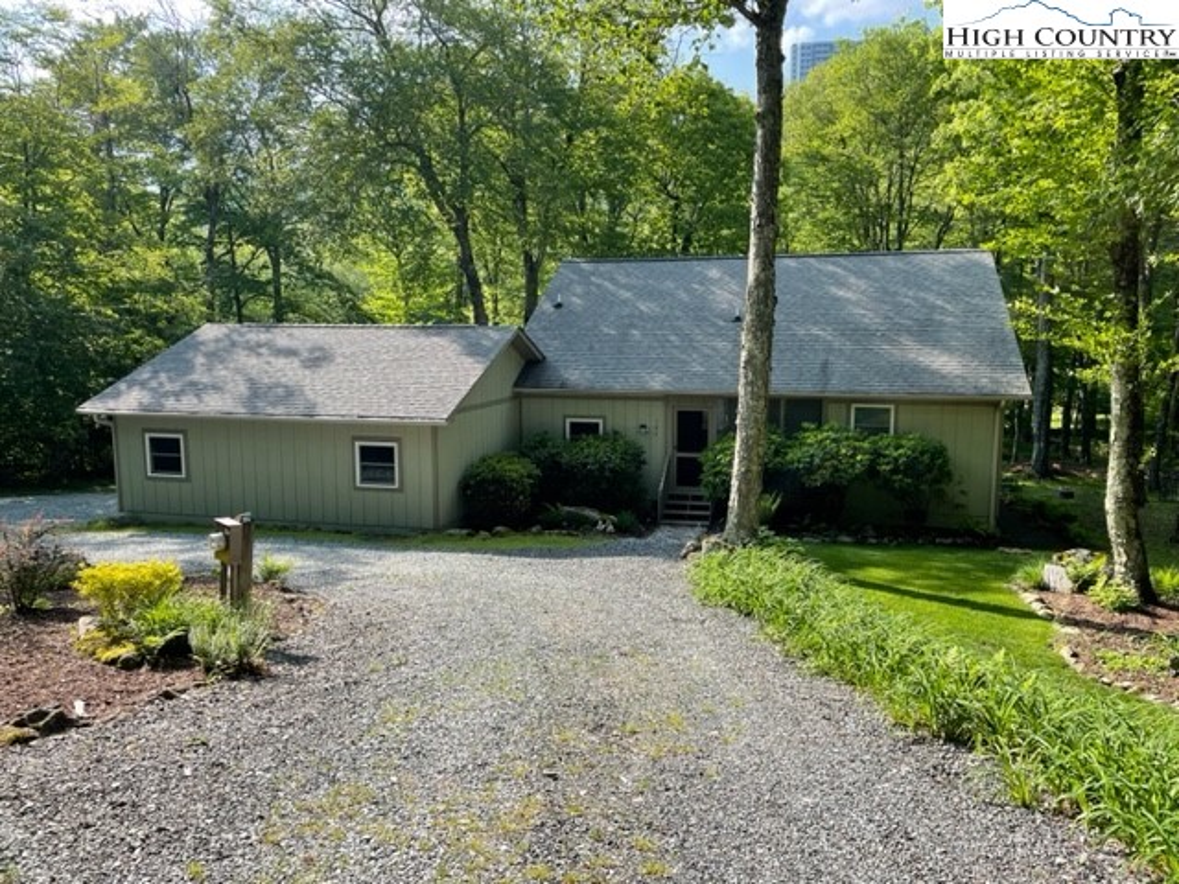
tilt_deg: -7.0
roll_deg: +0.6
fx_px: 886
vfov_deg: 53.1
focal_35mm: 26
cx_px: 590
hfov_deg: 67.3
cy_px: 442
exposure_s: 1/903
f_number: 1.6
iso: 32
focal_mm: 4.2
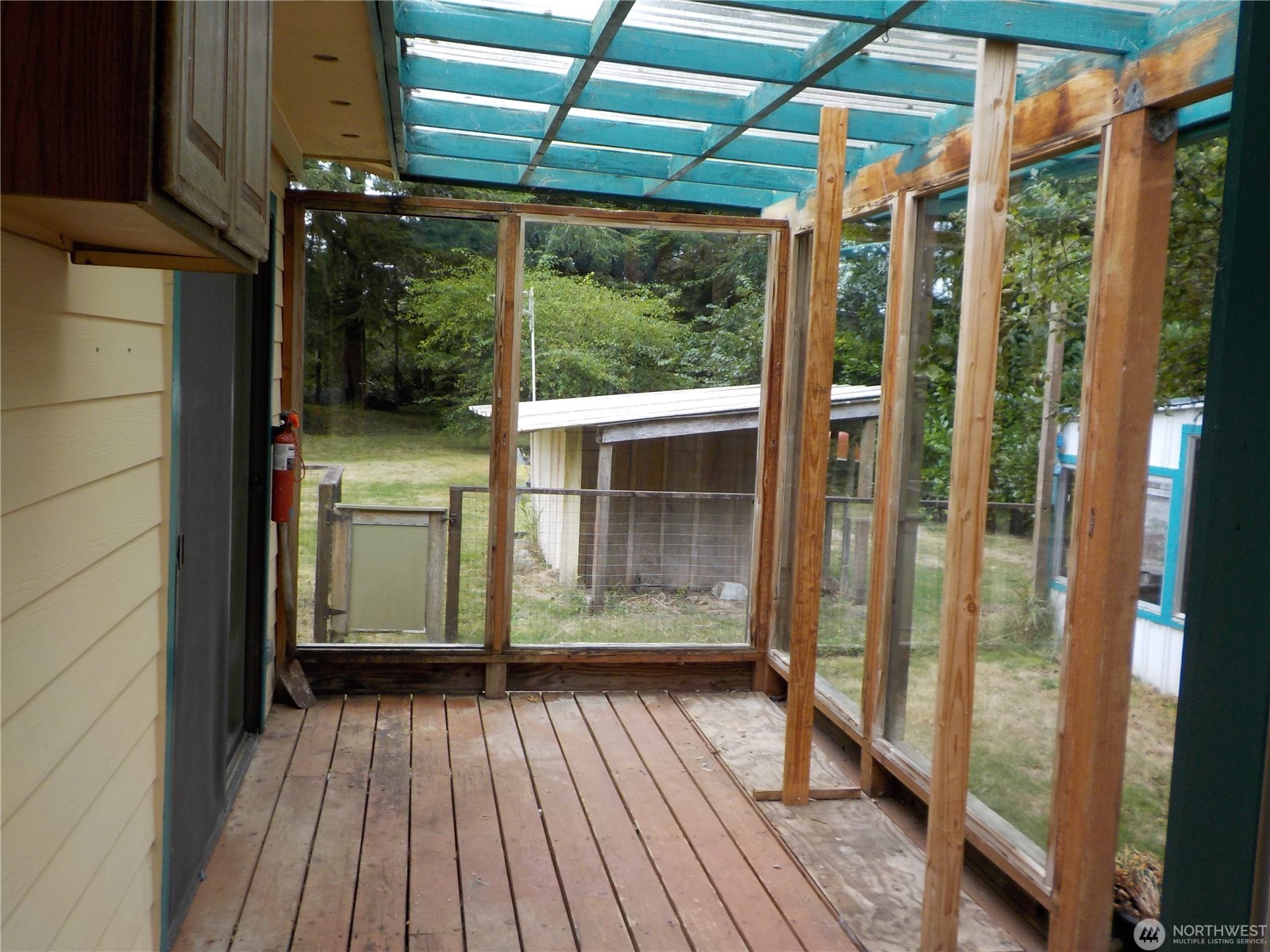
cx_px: 635
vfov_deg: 46.8
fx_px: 1101
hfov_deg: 60.0
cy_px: 476
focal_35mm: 30
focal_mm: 4.1
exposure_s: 1/50
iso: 125
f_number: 3.3
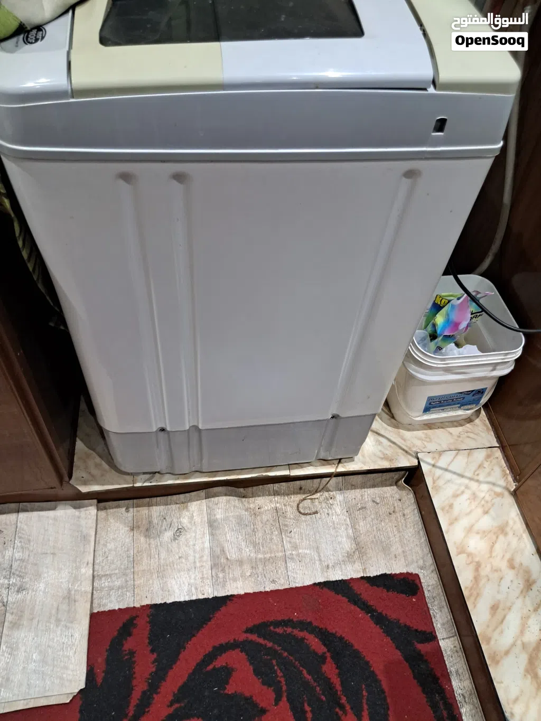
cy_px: 360
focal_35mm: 27
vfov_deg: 65.3
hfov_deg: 51.4
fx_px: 563
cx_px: 270
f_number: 1.8
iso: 500
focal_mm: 4
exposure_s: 1/33
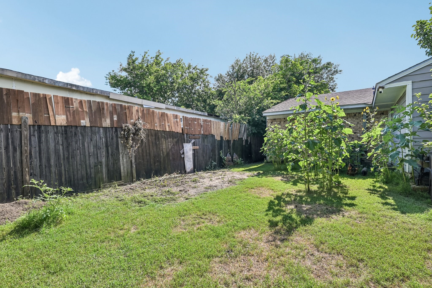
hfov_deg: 91.6
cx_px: 216
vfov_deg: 68.9
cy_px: 144
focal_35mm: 18
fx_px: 210
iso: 400
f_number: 8
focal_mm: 17.5
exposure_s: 1/400
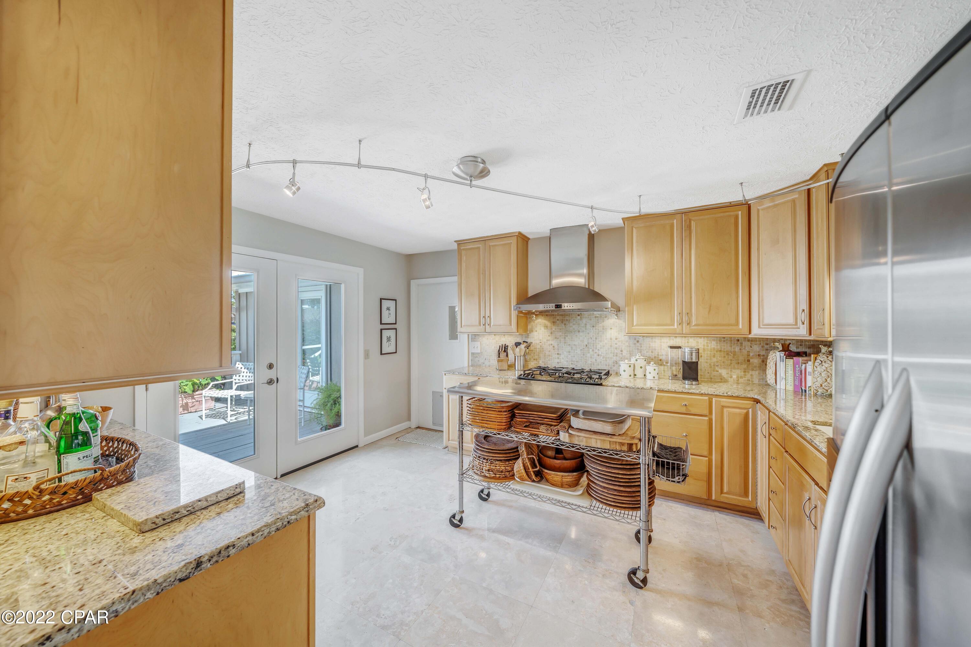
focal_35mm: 12
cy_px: 324
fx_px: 324
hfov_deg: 112.6
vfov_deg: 90.0
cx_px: 486
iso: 100
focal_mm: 12
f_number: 5.6
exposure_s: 1/15
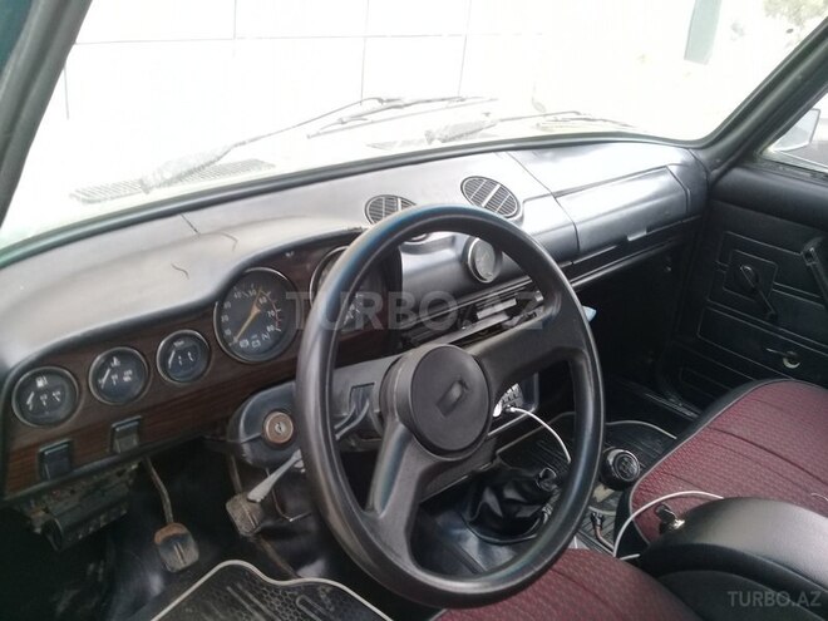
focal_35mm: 31
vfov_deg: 45.4
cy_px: 310
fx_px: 742
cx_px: 414
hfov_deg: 58.4
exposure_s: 1/33
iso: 50
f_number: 2.2
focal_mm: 3.3
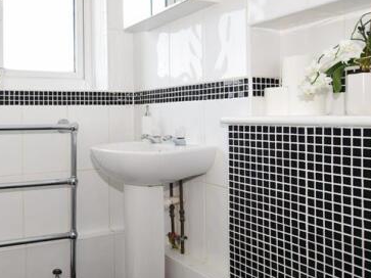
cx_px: 84
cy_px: 112
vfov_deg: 41.7
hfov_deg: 51.4
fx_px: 363
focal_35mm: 34
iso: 400
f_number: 6.3
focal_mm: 13
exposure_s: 1/200
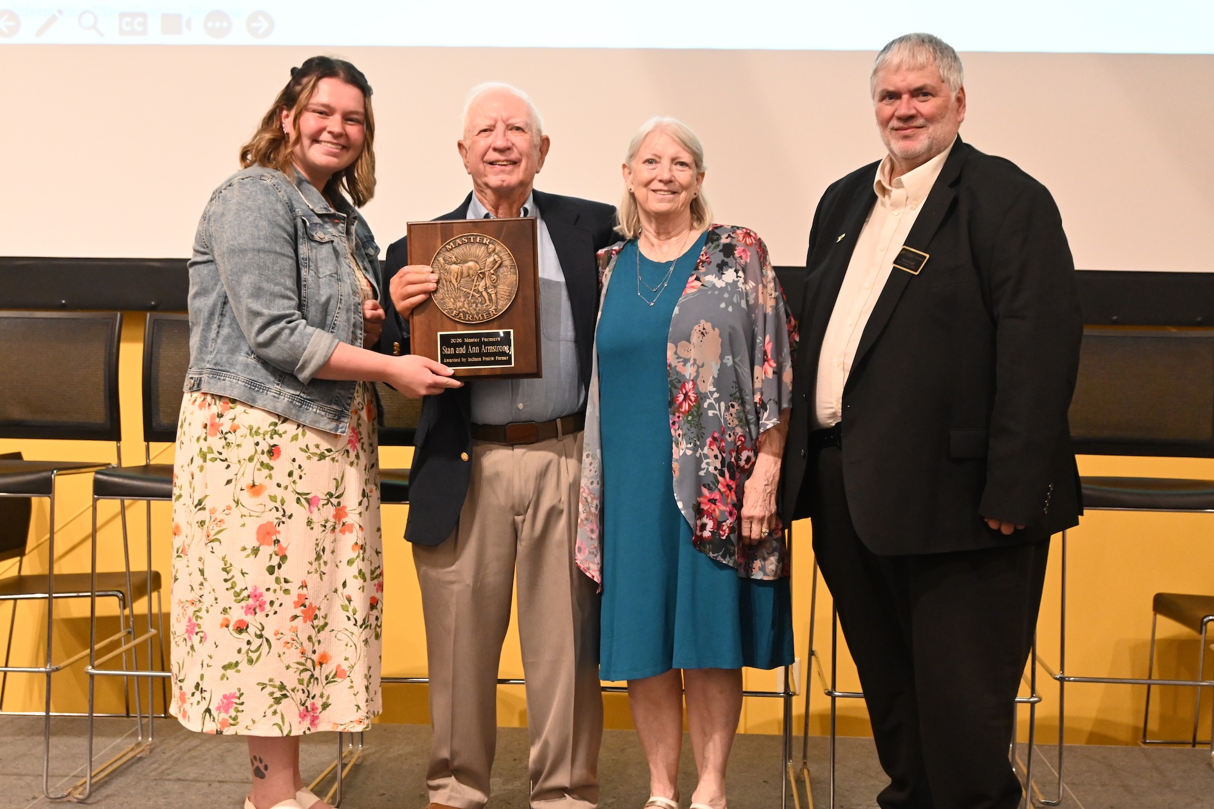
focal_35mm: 56
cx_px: 607
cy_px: 404
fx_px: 1871
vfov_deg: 24.4
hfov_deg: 35.9
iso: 3200
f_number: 5.3
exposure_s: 1/60
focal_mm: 37
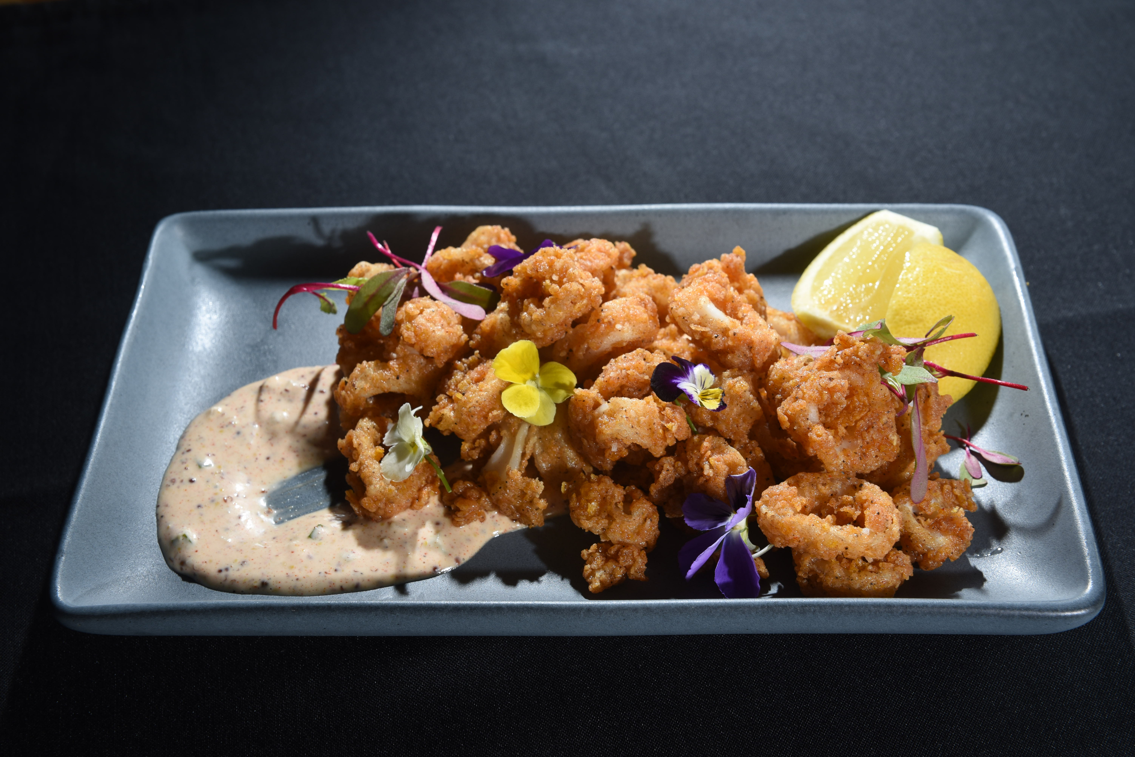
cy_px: 378
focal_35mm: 60
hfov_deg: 33.4
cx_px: 568
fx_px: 1892
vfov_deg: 22.6
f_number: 14
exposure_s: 1/40
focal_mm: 60
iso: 200
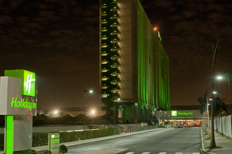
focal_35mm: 52
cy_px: 77
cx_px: 116
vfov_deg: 25.7
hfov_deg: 37.9
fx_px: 338
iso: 200
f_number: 4.8
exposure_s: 1/4
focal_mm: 35
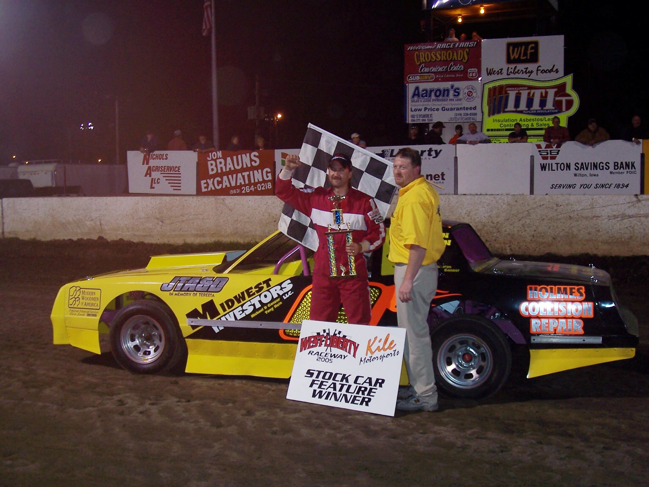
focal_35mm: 42
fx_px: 787
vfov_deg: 34.3
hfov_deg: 44.8
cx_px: 324
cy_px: 244
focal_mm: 7
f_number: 3
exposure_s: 1/60
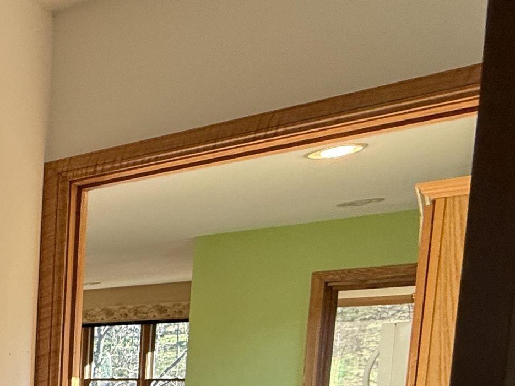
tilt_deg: -7.6
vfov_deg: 28.2
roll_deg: +1.9
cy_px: 441
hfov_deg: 25.3
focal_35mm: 46
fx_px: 684
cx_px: -329
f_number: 2.2
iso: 160
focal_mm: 2.22
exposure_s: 1/120
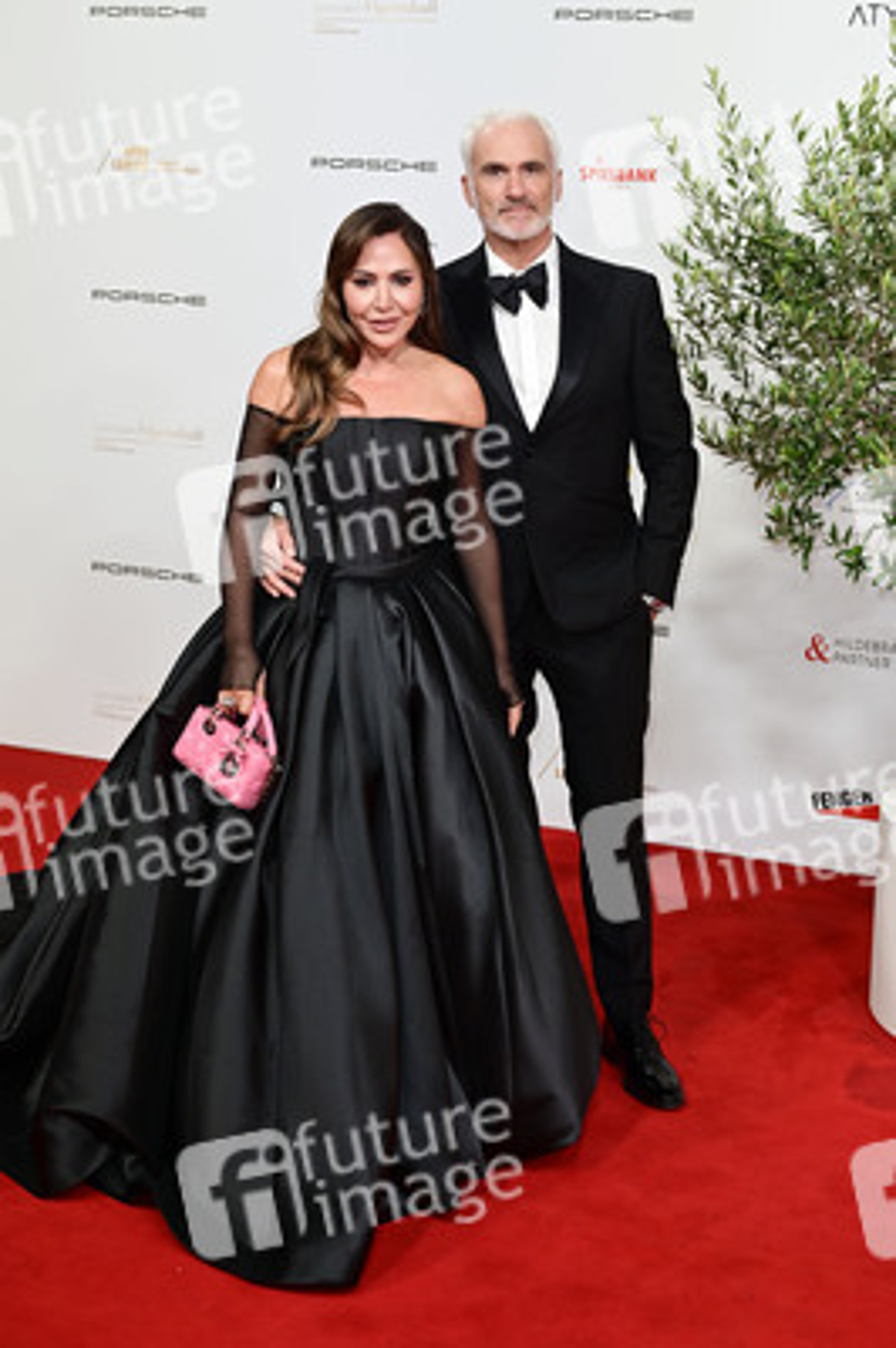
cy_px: 674
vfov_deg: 42.8
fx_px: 1720
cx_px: 448
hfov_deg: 29.2
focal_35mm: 46
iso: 1400
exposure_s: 1/160
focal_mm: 46
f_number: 4.5
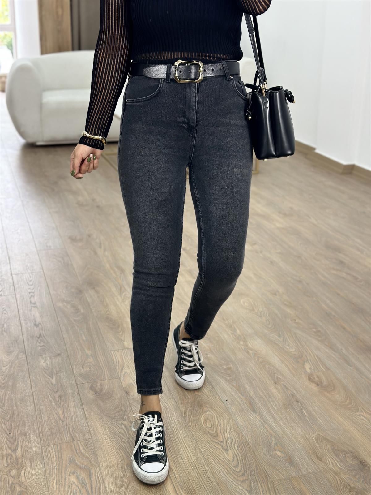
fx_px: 686
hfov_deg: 30.3
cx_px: 186
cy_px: 248
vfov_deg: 39.7
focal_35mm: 48
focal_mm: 6.86
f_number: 1.78
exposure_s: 1/100
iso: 100
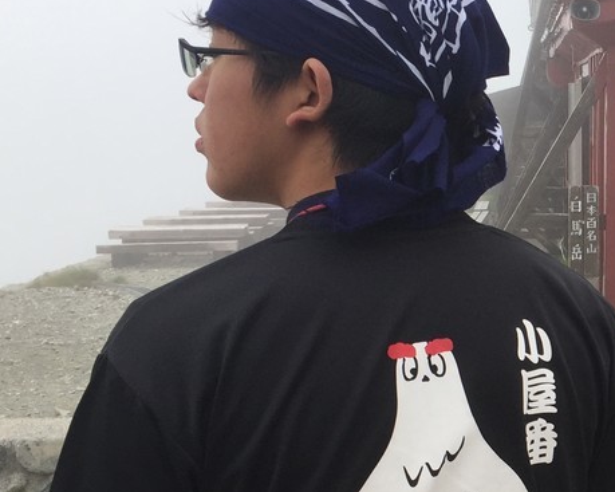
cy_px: 363
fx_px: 1347
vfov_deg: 20.5
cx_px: 707
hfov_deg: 23.8
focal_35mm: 74
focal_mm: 4.15
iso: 32
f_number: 2.2
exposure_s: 1/549
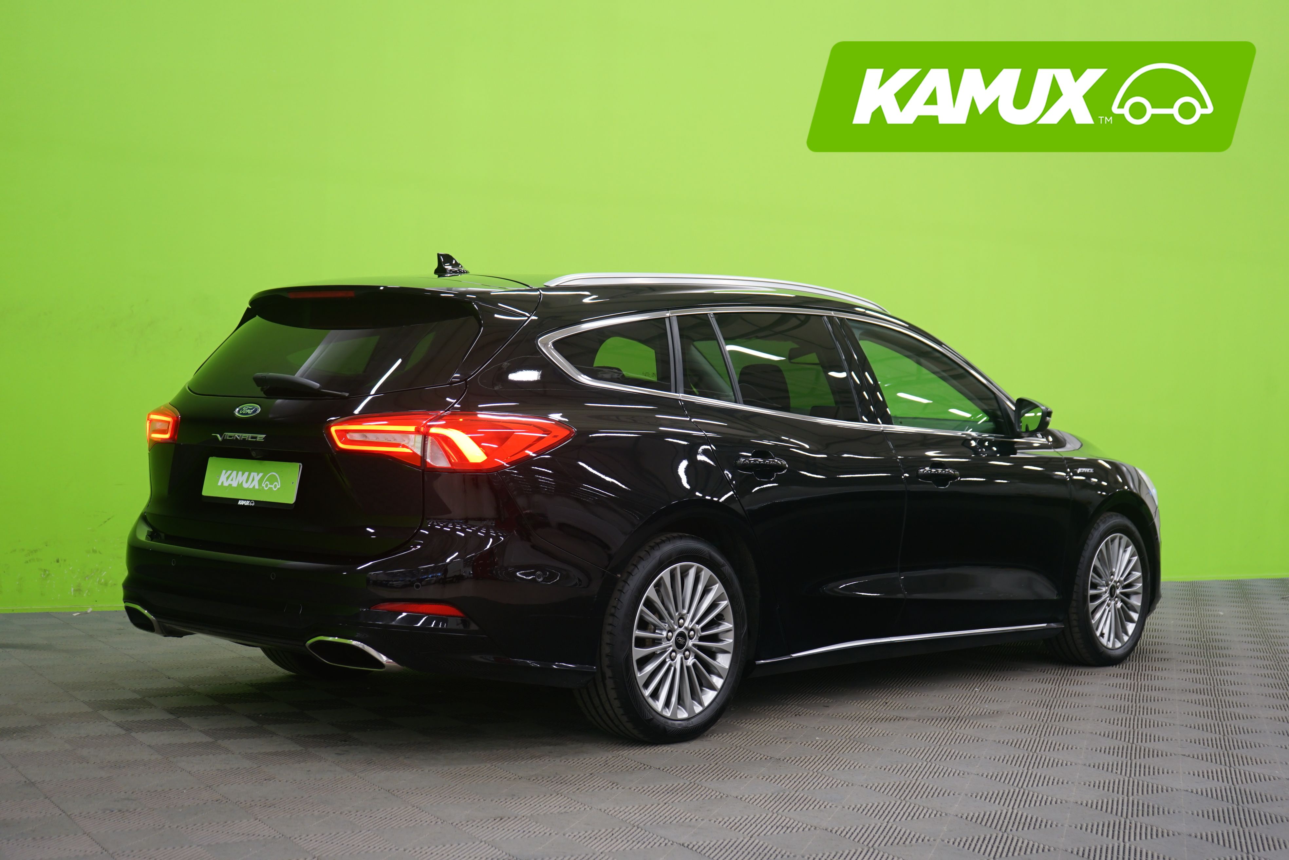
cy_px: 430
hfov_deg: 40.3
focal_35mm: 49
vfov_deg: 27.5
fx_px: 1754
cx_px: 644
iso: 400
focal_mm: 49
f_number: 5
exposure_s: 1/6
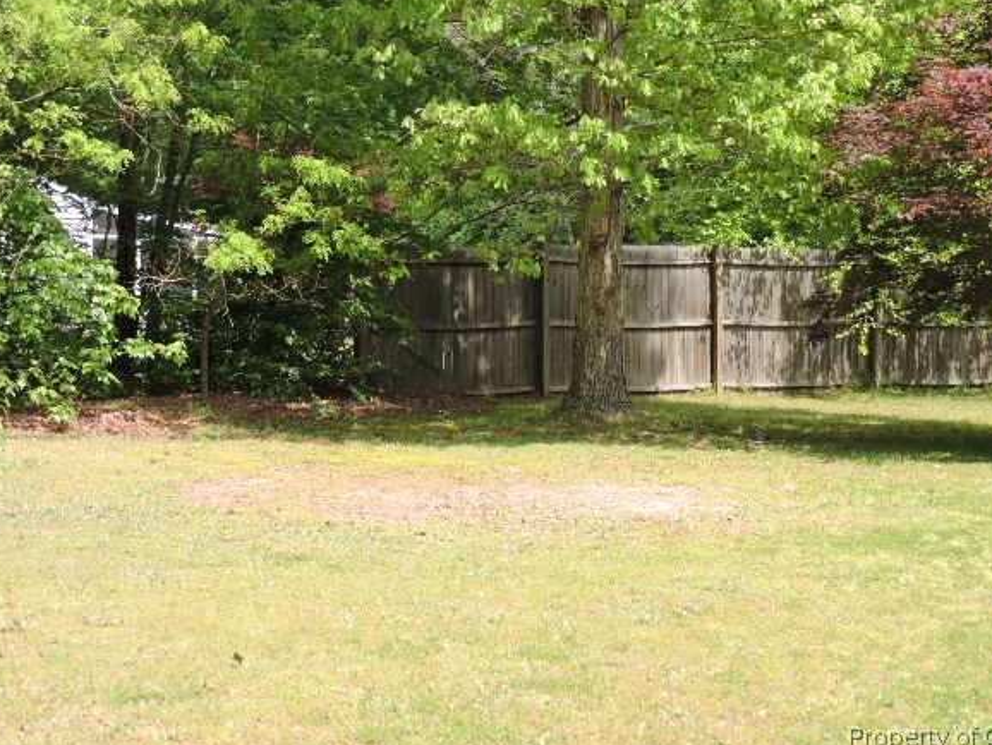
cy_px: 342
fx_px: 2380
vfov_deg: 17.8
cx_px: 522
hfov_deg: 23.5
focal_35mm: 83
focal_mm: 13.4
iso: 320
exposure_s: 1/640
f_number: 3.9
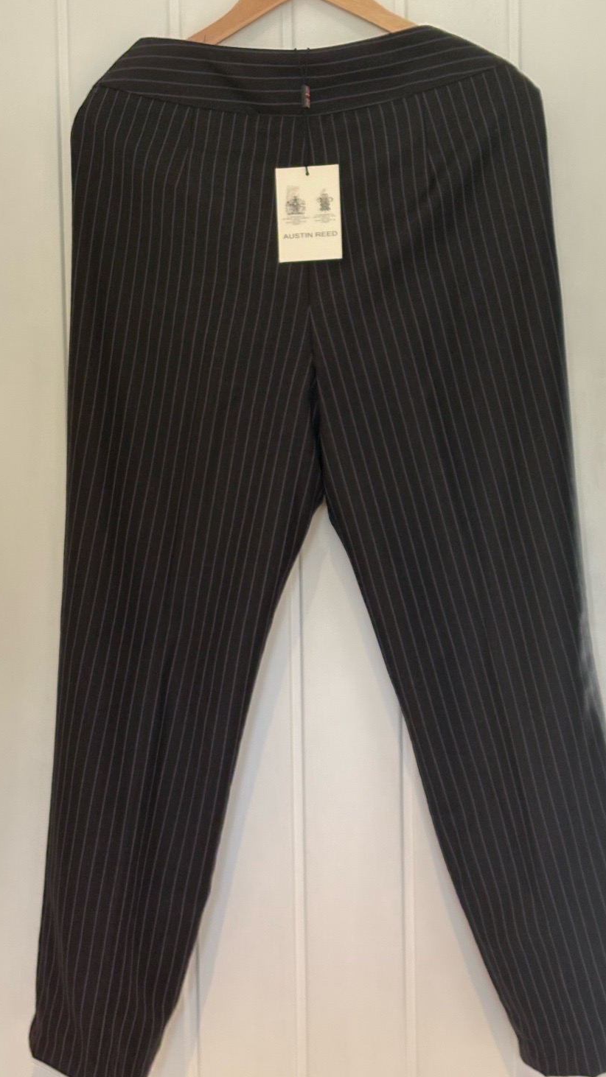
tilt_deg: -2.4
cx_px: 304
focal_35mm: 62
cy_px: 552
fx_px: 1772
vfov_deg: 33.8
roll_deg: +0.9
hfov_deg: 19.4
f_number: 1.6
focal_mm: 5.96
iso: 125
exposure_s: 1/33
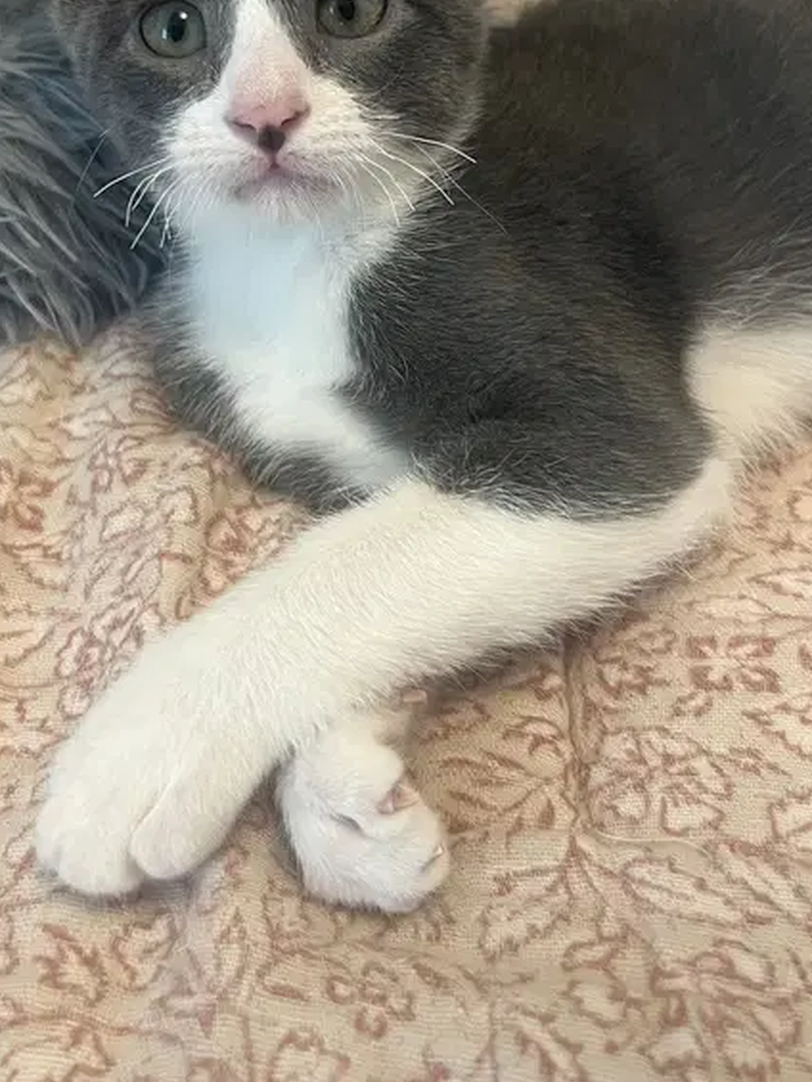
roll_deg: +6.1
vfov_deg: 40.0
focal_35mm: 46
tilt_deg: -36.9
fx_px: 1438
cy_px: 255
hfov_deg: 31.5
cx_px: 341
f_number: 1.5
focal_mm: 5.7
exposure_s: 1/60
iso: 125
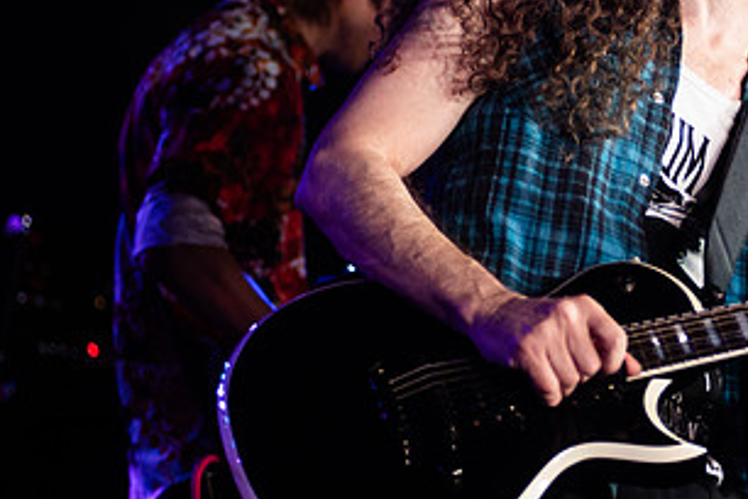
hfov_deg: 12.5
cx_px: 643
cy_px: 138
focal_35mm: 163
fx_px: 3387
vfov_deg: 8.4
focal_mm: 86
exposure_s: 1/160
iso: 2000
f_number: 3.2
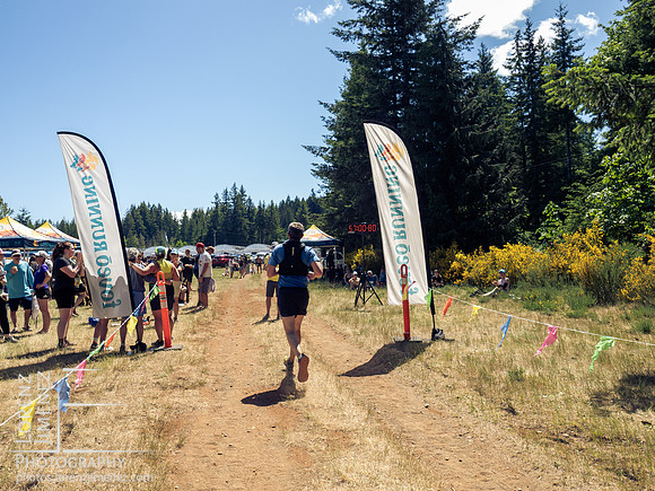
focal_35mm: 28
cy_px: 246
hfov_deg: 63.4
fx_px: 530
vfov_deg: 49.7
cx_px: 328
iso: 160
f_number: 4
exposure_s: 1/1000
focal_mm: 14
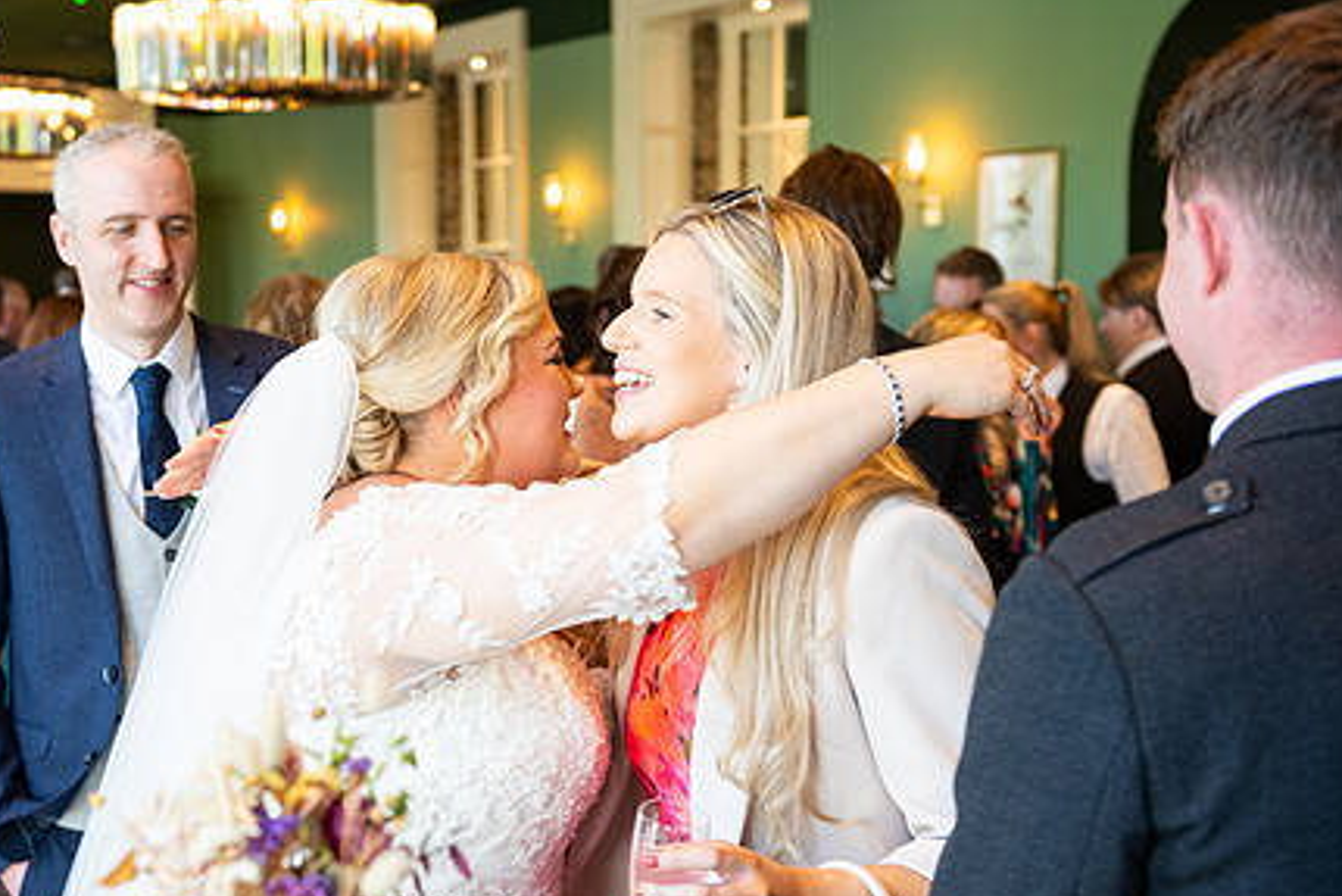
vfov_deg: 25.0
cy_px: 520
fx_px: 2014
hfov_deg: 36.5
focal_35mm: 54
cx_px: 465
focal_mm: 40
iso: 800
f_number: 3.5
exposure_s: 1/160
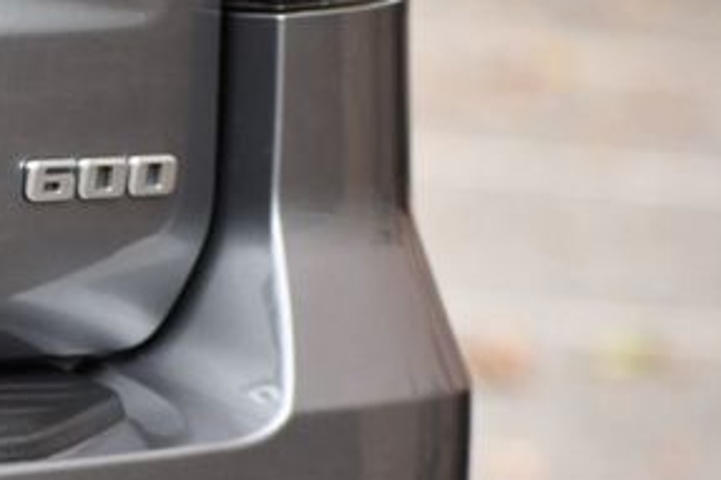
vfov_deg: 2.4
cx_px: 68
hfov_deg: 3.6
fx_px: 11389
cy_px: 146
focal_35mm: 569
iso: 640
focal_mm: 170
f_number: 5
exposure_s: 1/500
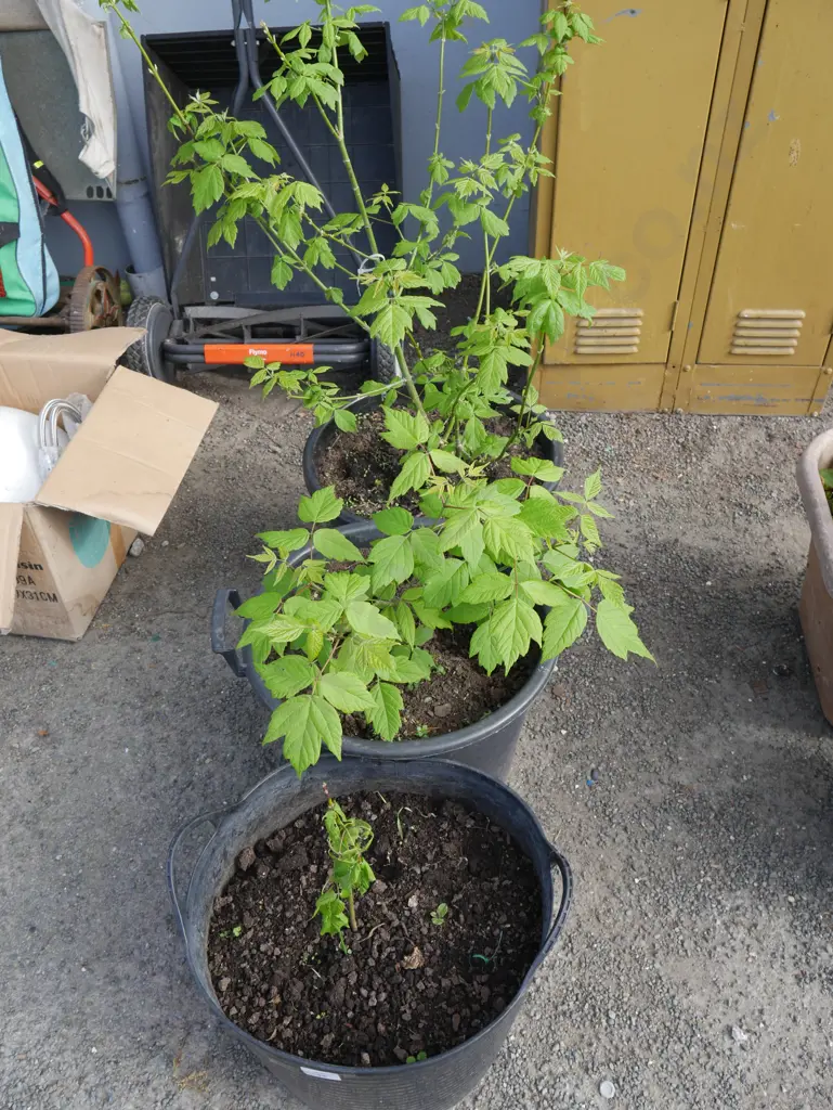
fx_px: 962
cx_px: 416
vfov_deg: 59.9
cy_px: 555
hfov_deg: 46.8
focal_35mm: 30
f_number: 5.6
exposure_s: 1/200
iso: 200
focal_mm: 15
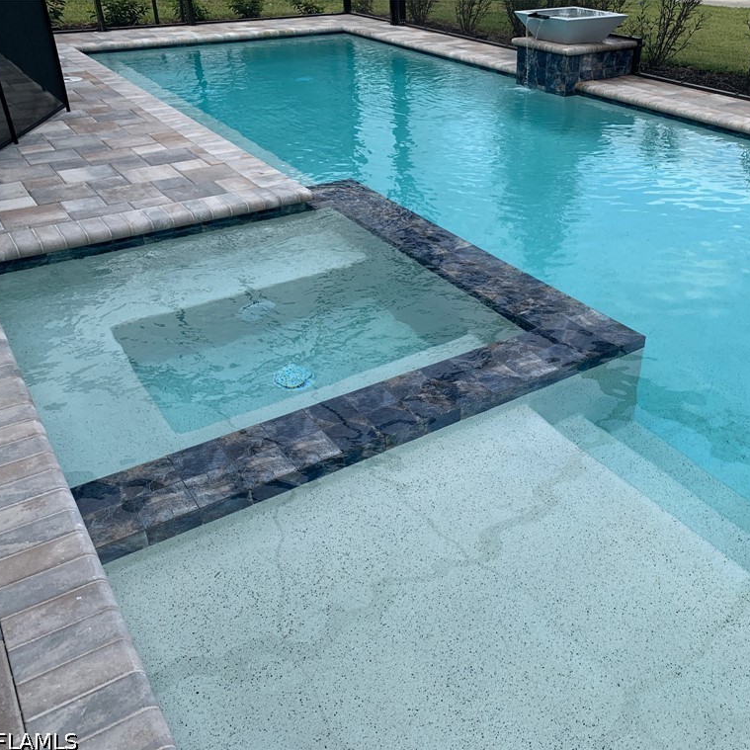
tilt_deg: -30.0
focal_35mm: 31
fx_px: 760
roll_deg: -0.9
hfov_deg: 52.1
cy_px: 378
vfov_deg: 52.5
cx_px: 459
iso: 25
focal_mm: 4.25
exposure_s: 1/529
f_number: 1.8
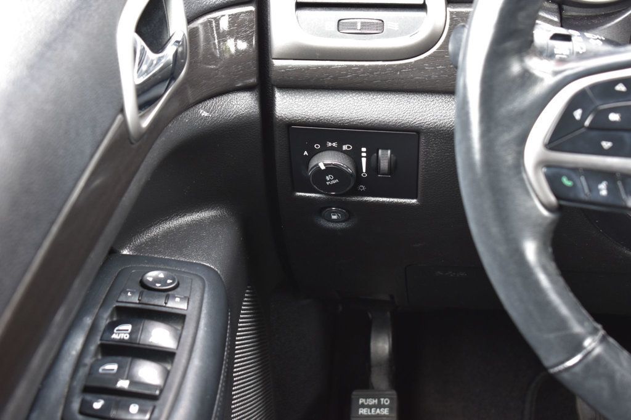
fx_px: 1445
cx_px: 316
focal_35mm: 82
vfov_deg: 16.5
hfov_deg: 24.6
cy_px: 210
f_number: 6.3
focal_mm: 55
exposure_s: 1/15
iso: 400
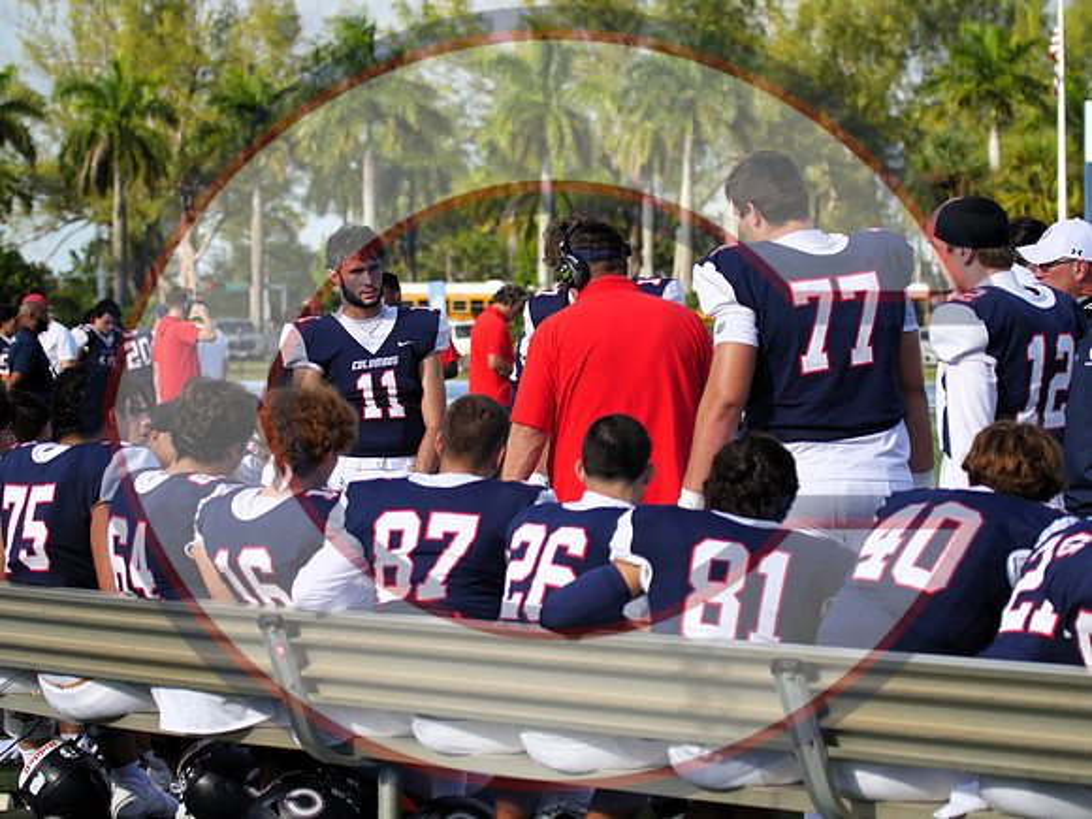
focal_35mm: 142
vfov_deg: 10.4
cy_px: 410
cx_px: 546
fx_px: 4480
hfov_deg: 13.9
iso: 200
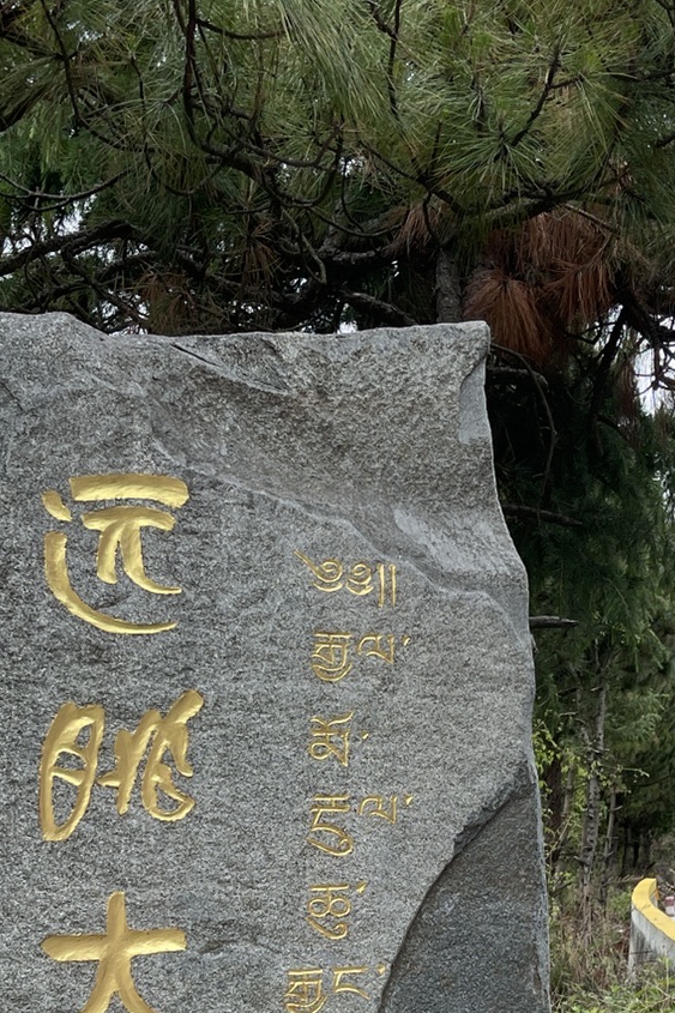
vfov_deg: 30.3
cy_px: 872
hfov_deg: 21.2
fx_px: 1801
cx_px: 412
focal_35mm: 64
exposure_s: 1/1130
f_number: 1.6
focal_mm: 5.1
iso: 32
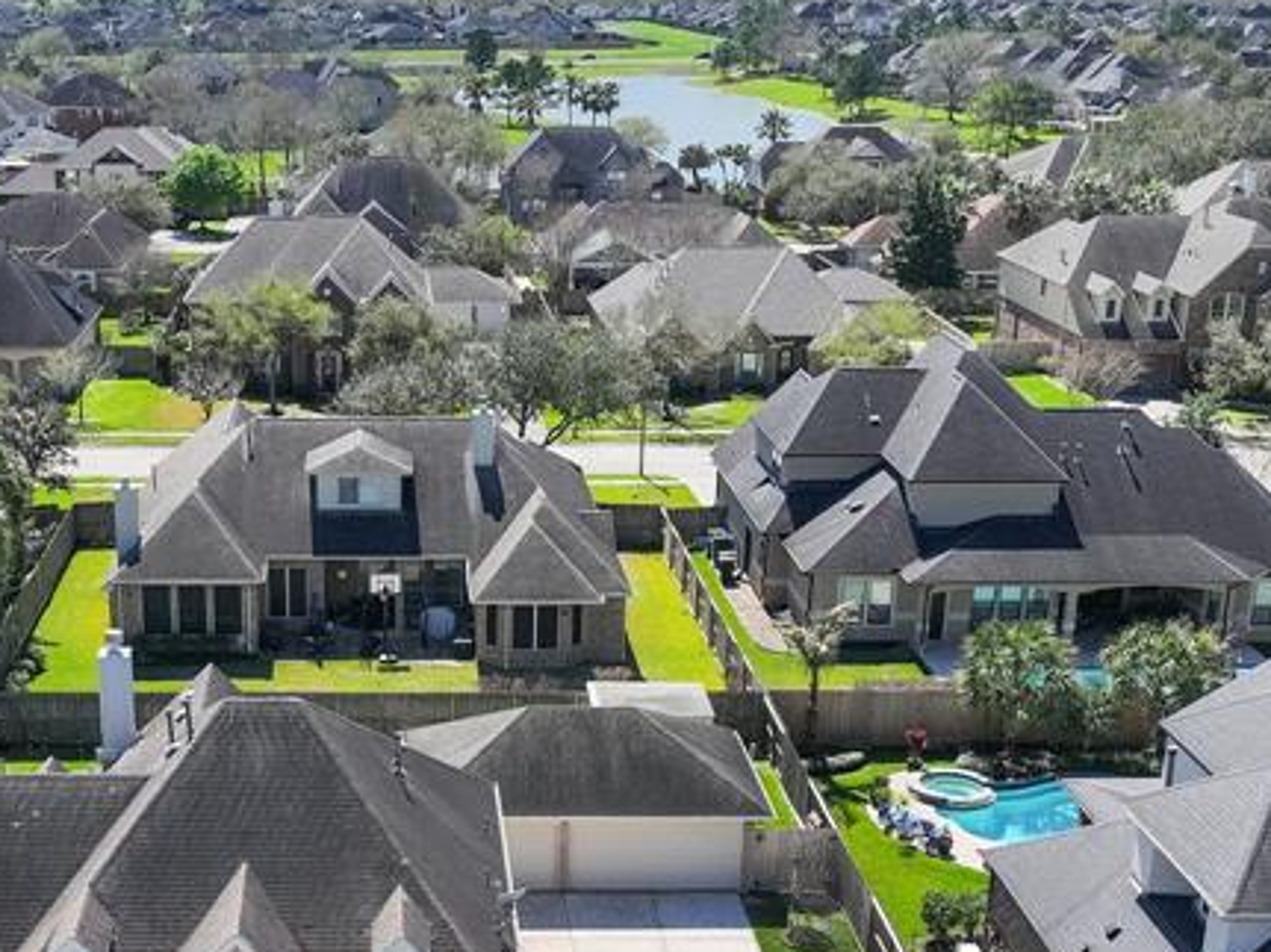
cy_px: 803
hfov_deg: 33.3
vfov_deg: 25.1
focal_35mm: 57
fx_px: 2092
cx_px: 360
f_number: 2.8
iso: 190
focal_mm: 12.29
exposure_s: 1/4000
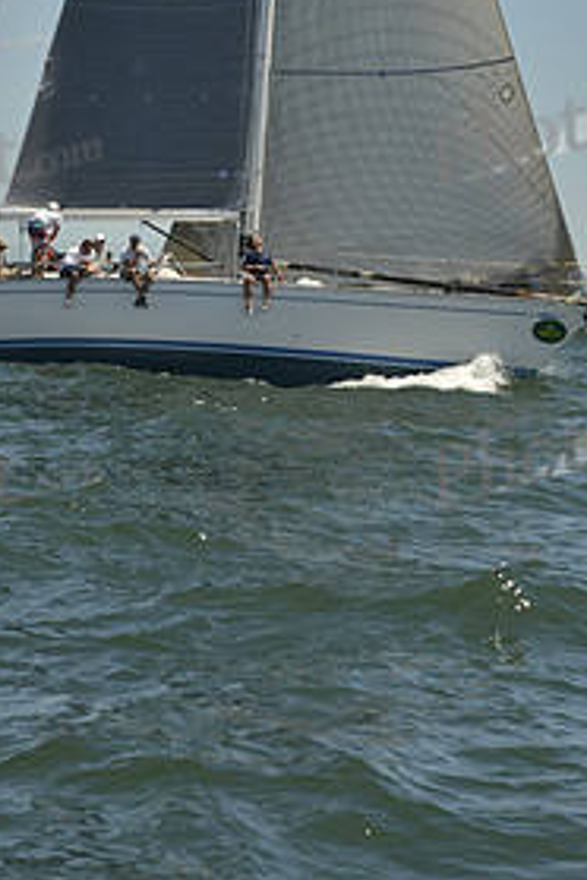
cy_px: -13
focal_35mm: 212
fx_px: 5185
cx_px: 267
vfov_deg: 9.6
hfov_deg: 6.5
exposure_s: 1/1600
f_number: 8
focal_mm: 102
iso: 280
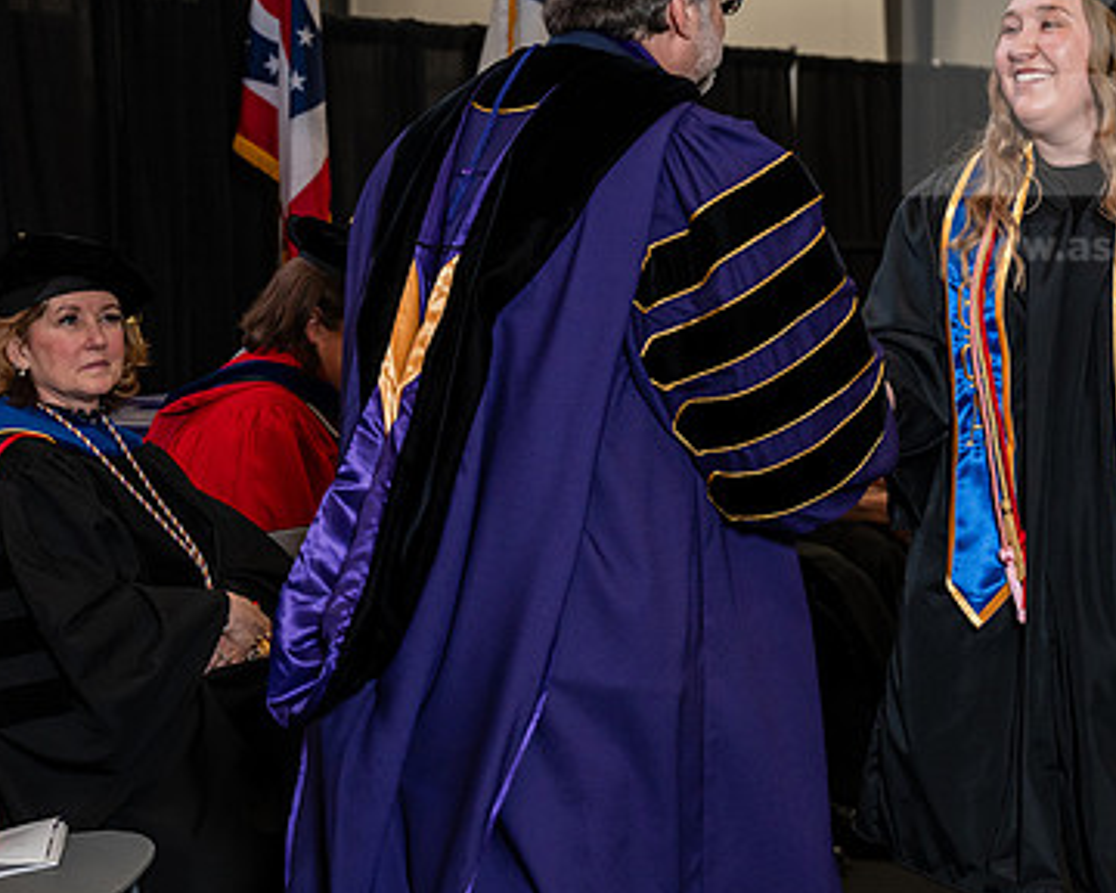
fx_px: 3501
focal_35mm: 106
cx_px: 809
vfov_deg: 14.5
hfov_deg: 18.0
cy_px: 312
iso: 1250
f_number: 5
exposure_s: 1/200
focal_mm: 70
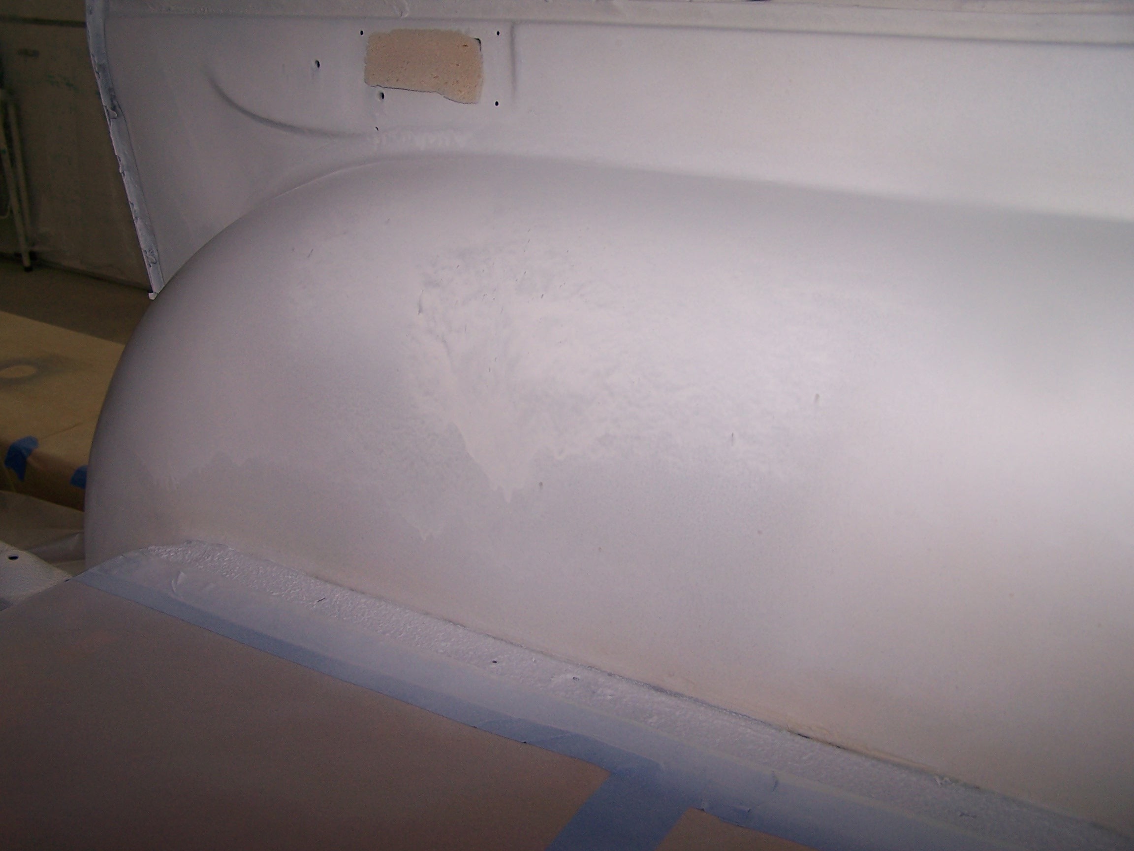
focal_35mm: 38
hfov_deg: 49.0
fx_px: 1245
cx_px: 567
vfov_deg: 37.7
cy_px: 426
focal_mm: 6.3
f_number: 2.8
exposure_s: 1/60
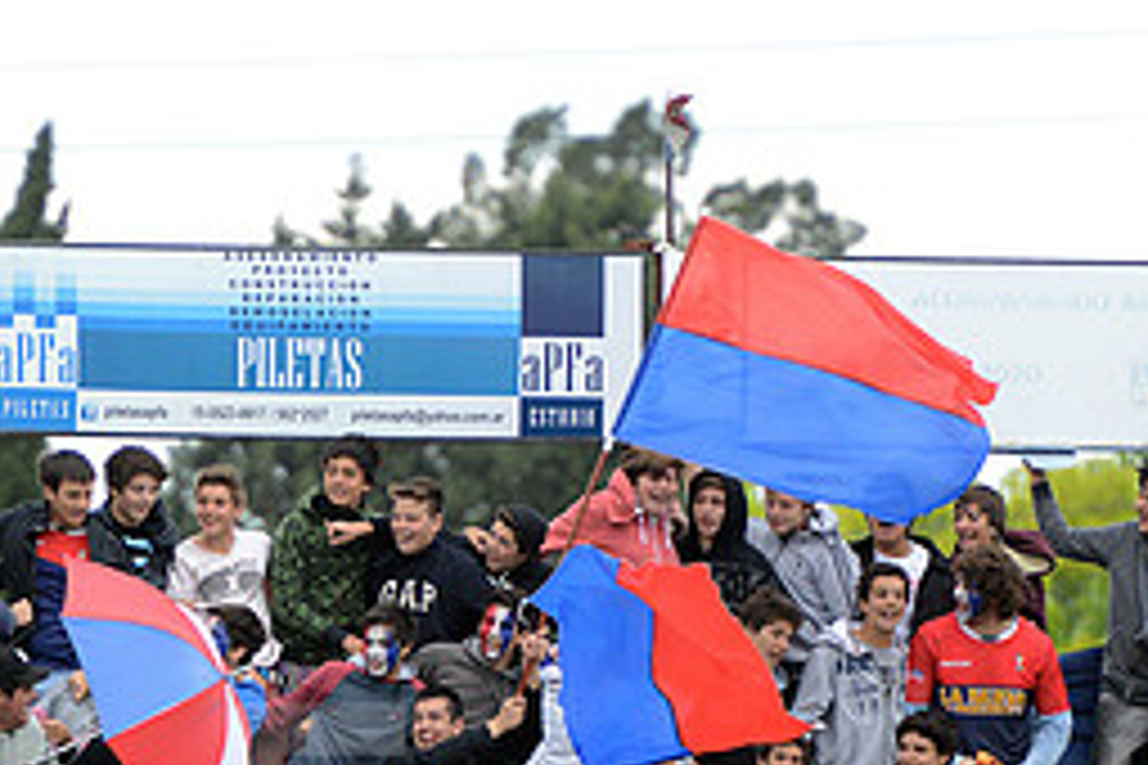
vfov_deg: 2.2
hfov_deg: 3.4
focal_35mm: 614
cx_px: 32
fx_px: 19578
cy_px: 839
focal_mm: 270
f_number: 4
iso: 800
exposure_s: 1/500
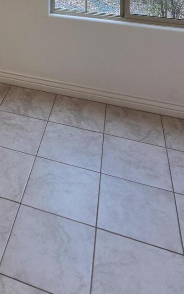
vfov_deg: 31.5
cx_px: -22
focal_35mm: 43
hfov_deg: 27.2
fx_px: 345
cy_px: -114
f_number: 1.9
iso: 32
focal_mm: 2.2
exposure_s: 1/120
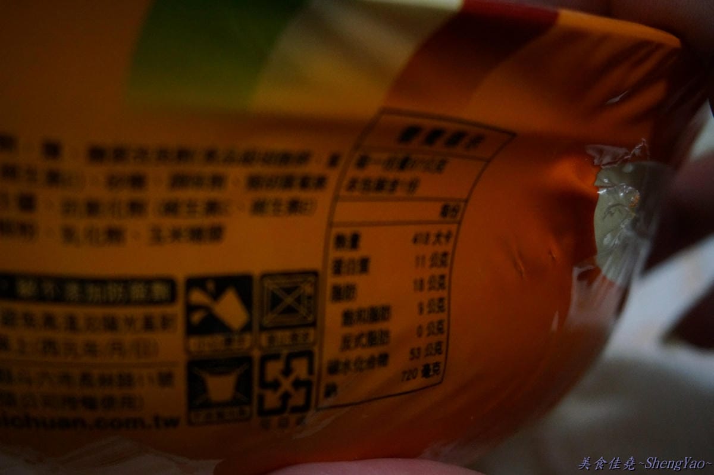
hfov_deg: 33.4
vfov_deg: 22.6
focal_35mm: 60
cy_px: 238
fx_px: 1189
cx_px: 357
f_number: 5.6
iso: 3200
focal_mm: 40
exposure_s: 1/40
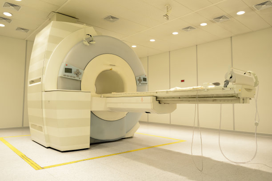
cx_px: 136
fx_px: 196
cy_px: 90
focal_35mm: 26
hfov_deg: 69.4
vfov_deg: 49.6
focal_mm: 26
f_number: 8
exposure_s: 1/2
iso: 200
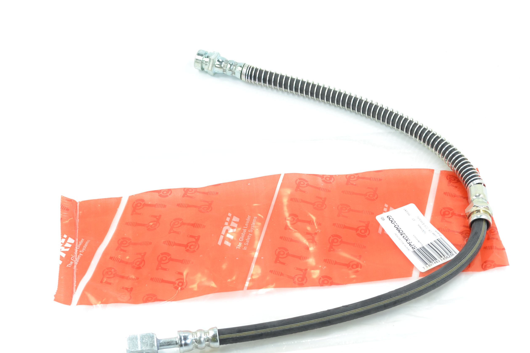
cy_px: 190
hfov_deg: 28.2
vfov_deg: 19.0
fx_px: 1055
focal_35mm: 72
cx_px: 282
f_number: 7.1
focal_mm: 35
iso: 100
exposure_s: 1/30
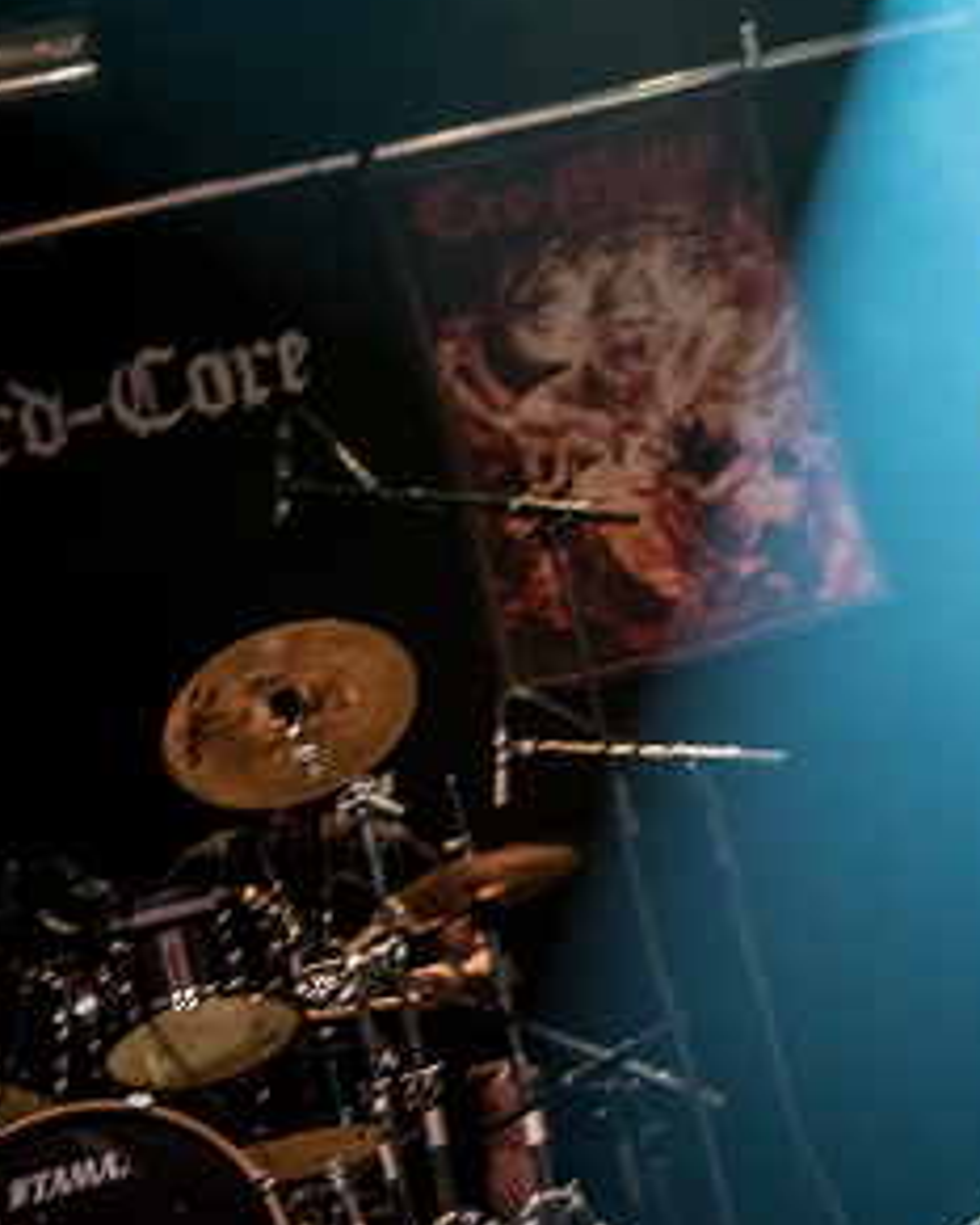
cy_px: 575
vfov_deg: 17.9
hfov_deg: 14.2
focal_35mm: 107
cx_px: 942
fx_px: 3877
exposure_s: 1/100
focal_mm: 46
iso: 1600
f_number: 4.5
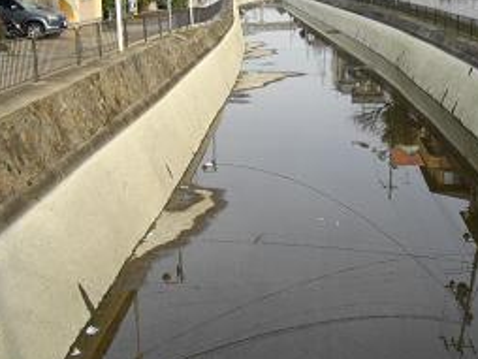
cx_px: 328
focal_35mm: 49
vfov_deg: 29.5
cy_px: 115
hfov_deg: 38.3
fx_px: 677
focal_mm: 5.7
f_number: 5.5
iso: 100
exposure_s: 1/160
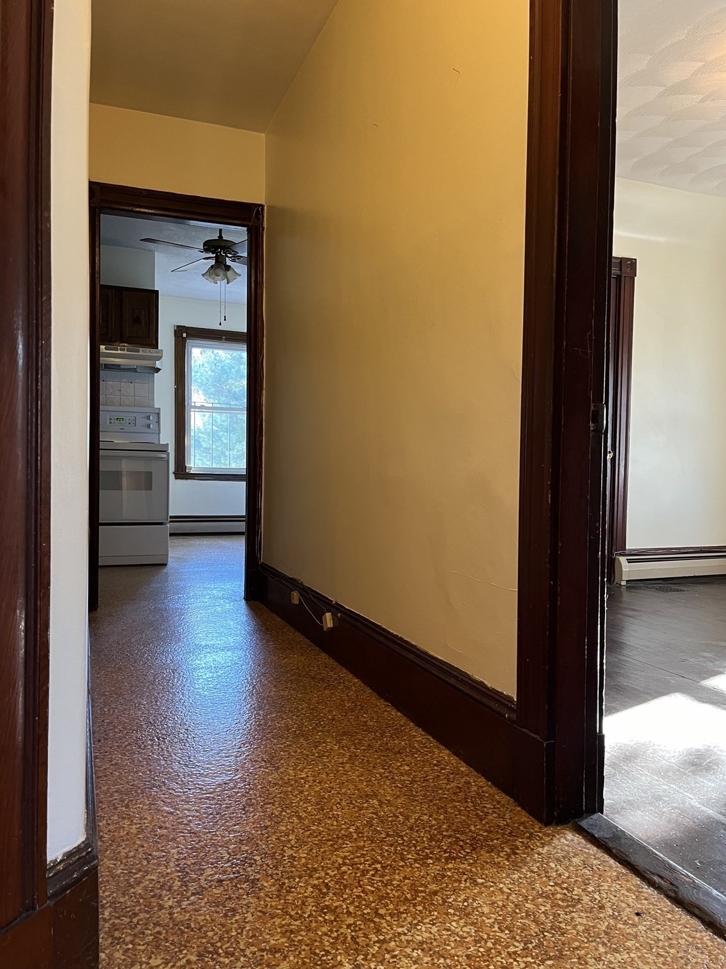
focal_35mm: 26
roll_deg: -1.2
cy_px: 484
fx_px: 727
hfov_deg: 53.1
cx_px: 363
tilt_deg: -1.2
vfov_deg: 67.3
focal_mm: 5.1
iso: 320
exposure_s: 1/60
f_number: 1.6
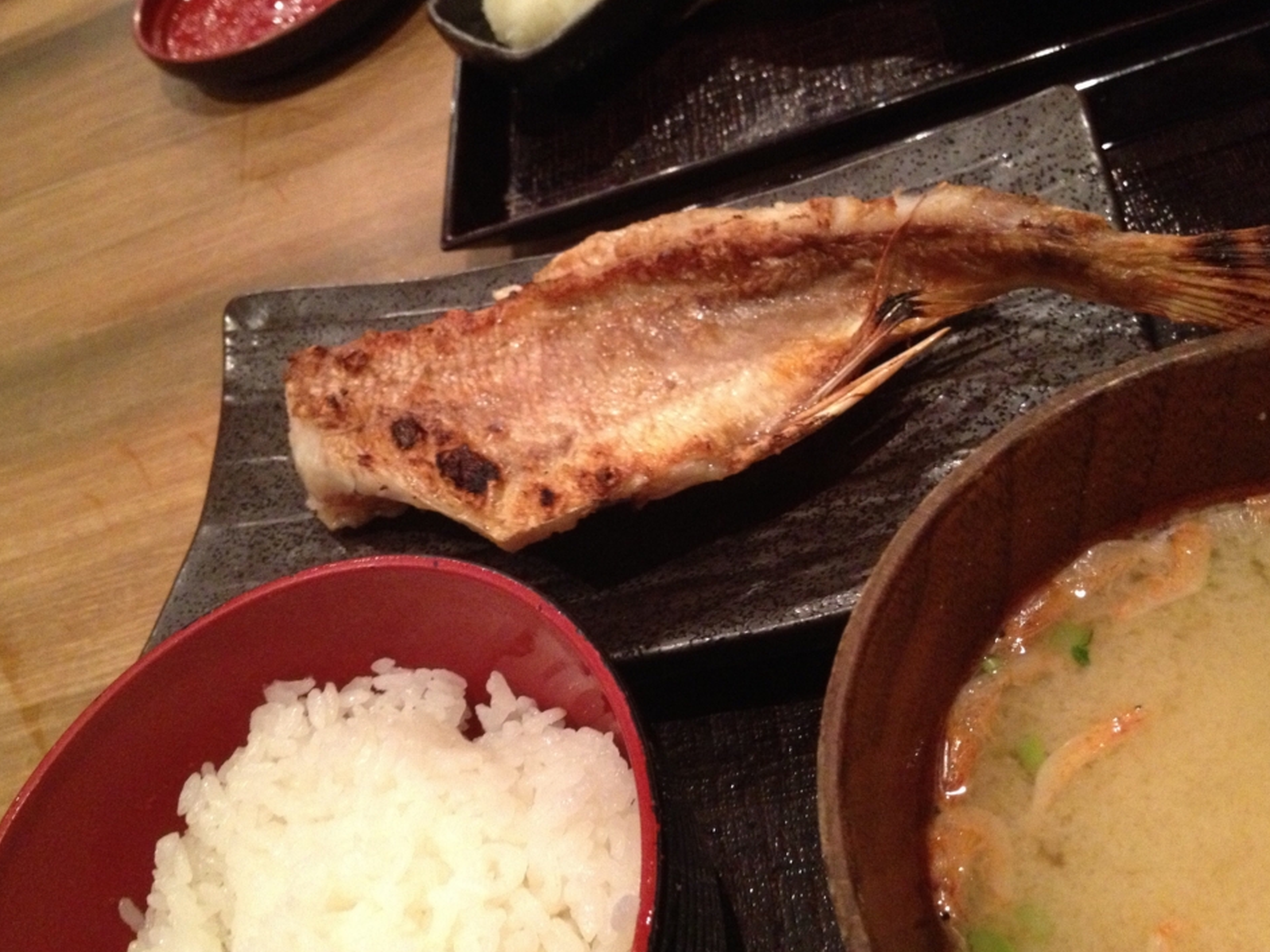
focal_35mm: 38
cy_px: 466
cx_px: 665
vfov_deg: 37.7
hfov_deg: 49.0
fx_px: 1394
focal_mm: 4.28
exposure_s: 1/15
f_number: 2.4
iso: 500
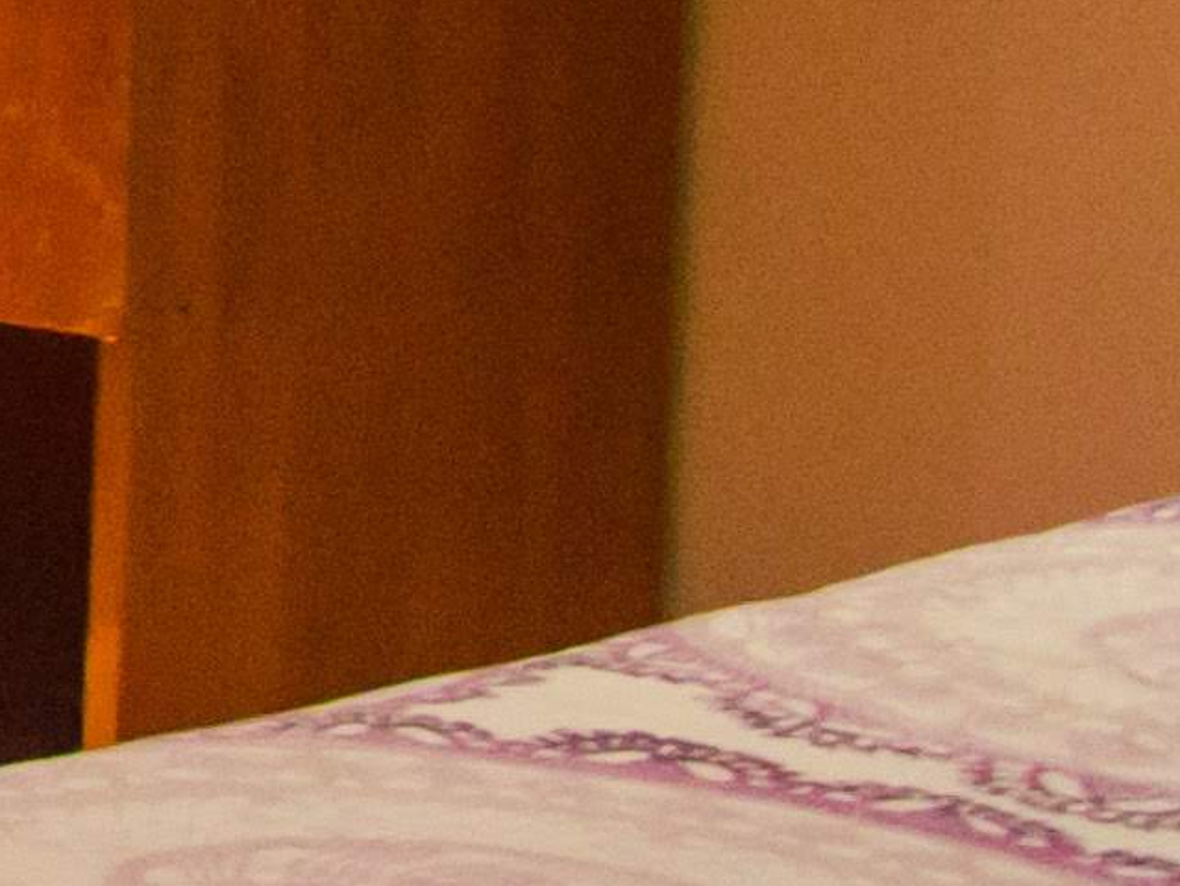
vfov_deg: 7.1
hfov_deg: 7.4
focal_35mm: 200
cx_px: -3346
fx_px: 6820
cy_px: -1017
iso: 1600
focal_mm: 18
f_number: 5
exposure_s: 1/10
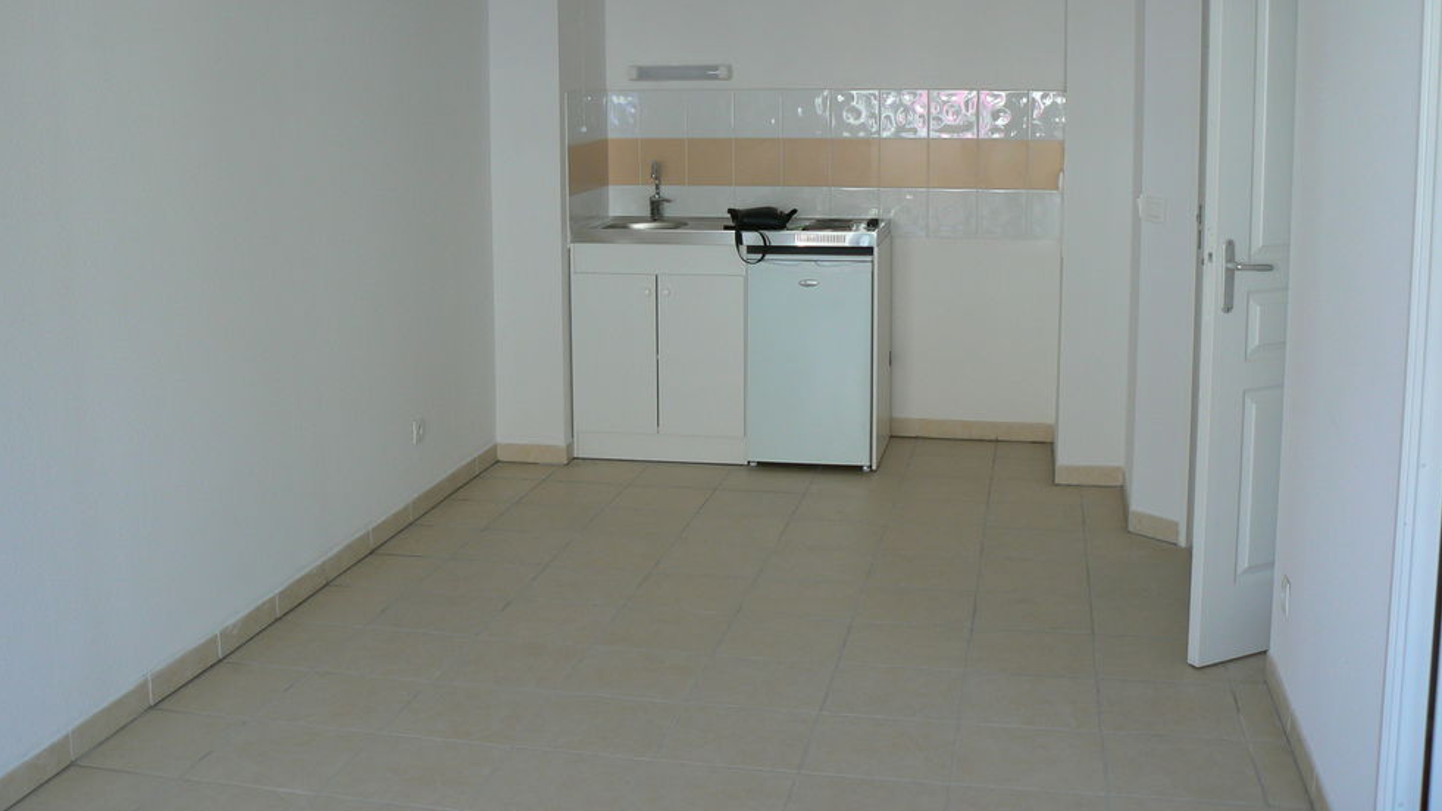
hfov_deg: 50.5
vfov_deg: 29.5
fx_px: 1530
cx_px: 710
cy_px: 267
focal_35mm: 40
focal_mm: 6
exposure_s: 1/60
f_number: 2.8
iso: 80
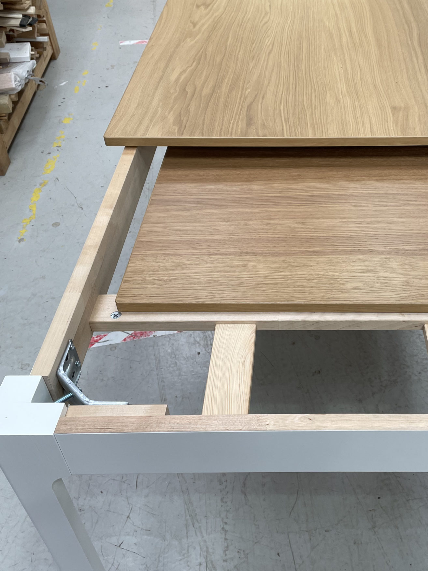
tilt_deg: -42.6
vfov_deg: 48.9
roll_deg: +0.9
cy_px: 268
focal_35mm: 38
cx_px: 310
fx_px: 626
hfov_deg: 37.0
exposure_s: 1/100
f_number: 1.6
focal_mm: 4.2
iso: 50
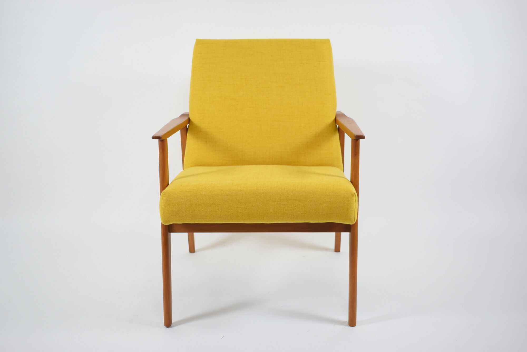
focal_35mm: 42
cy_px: 176
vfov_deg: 32.0
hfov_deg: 46.4
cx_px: 264
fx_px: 615
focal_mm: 28
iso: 100
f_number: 4.2
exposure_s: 1/15
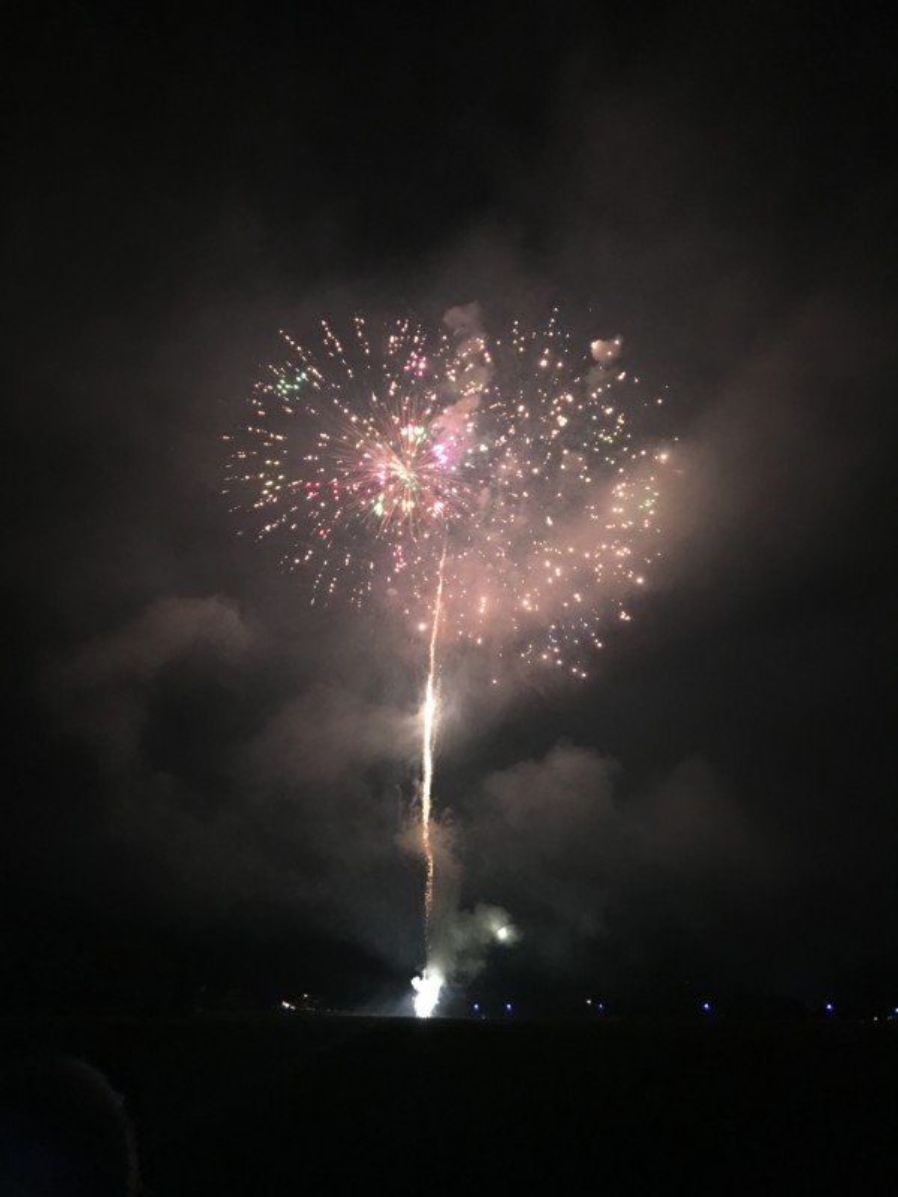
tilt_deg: +24.2
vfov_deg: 61.7
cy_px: 598
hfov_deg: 48.2
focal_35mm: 29
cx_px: 449
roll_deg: -0.3
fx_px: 1003
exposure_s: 1/4
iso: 125
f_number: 2.2
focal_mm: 4.15
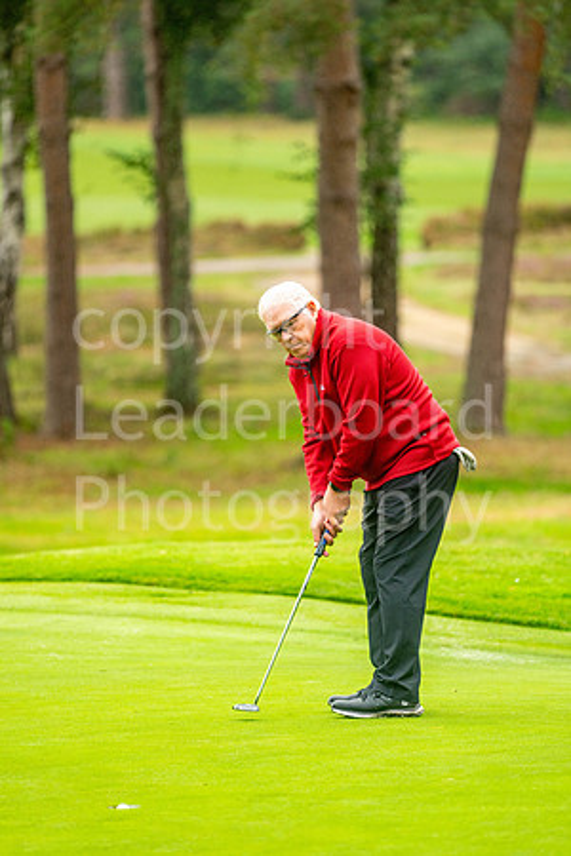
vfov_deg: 6.9
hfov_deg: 4.6
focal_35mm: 300
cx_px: 286
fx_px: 7137
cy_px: 428
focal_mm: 300
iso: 800
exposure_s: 1/1000
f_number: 4
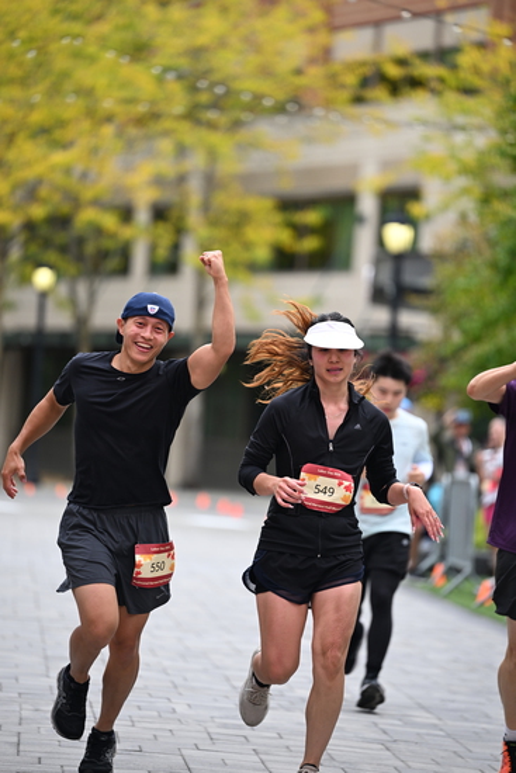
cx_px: 258
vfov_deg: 12.1
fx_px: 3652
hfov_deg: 8.1
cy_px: 386
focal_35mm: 170
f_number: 2.8
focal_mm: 170
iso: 640
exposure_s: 1/2500
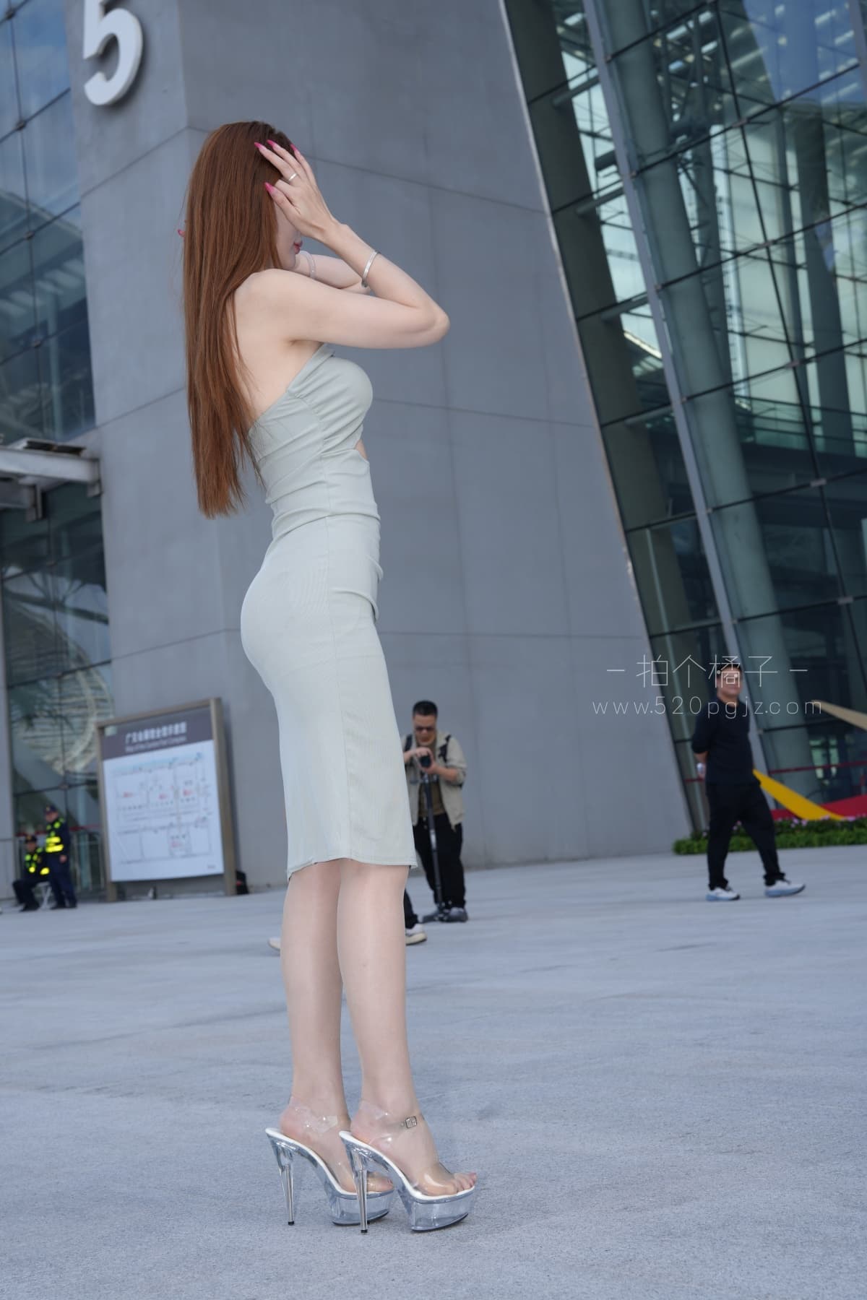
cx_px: 434
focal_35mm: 50
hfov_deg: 27.2
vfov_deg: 39.9
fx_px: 1792
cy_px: 650
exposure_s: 1/160
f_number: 7.1
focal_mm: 49.6
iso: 125
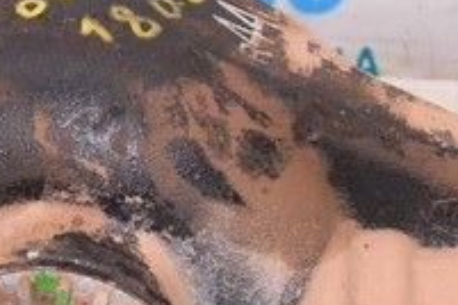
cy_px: 156
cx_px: 467
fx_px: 2233
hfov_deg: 11.6
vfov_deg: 7.8
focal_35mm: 176
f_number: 8
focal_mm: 23
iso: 1600
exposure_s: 1/125
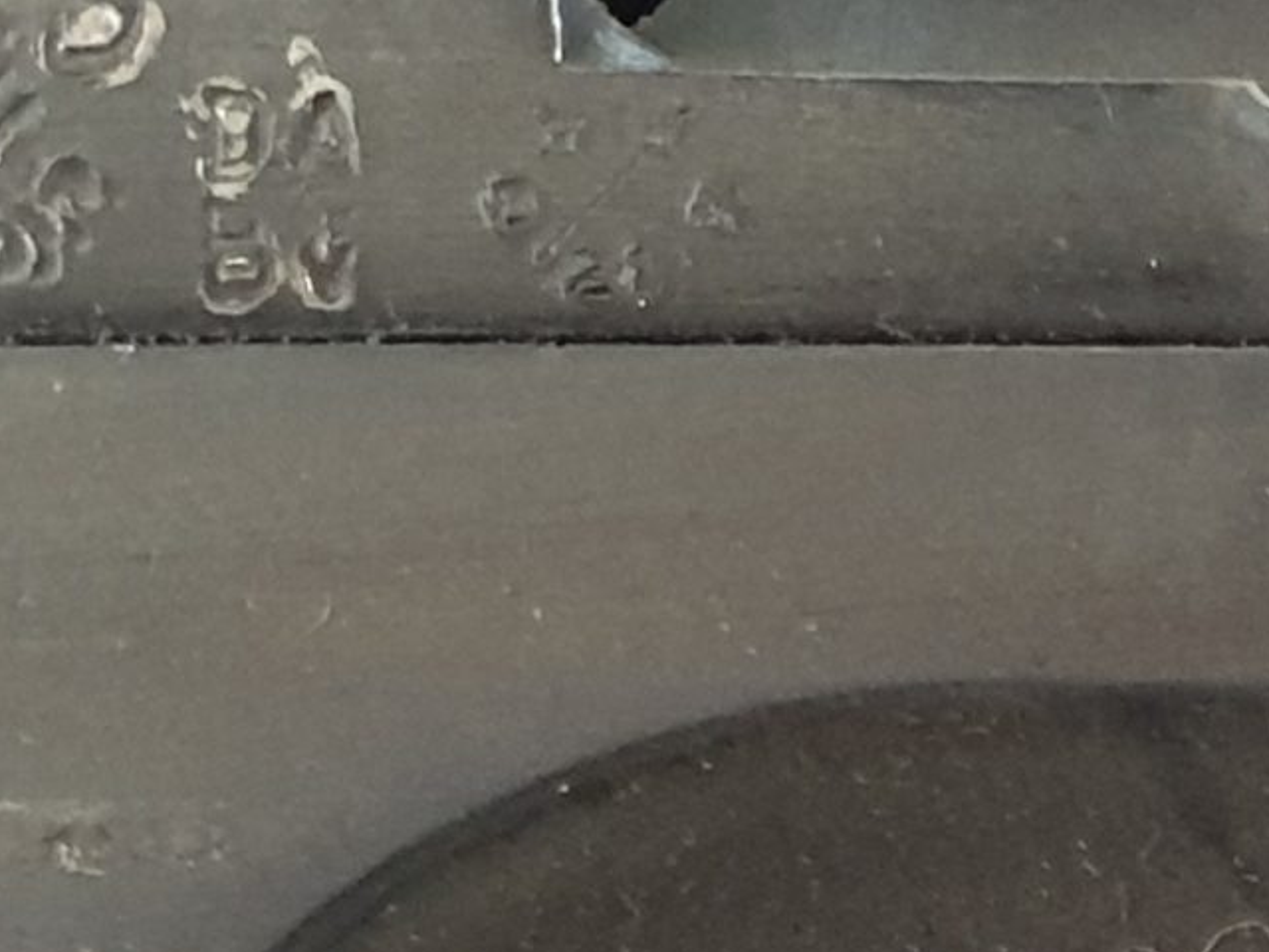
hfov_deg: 16.9
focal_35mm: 104
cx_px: 1977
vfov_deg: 12.7
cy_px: 1805
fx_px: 3813
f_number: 2.4
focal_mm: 4.3
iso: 320
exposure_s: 1/100
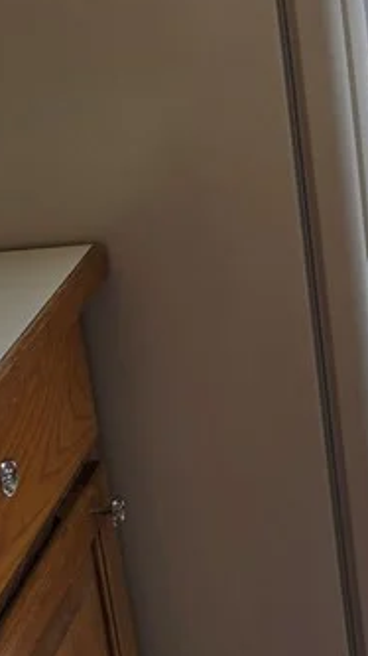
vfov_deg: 25.9
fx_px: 1337
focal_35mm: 77
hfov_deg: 13.0
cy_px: -28
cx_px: 791
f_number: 1.4
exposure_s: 1/120
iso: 25
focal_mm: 6.5
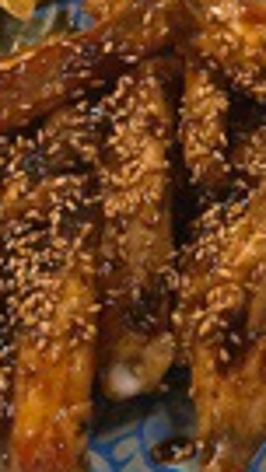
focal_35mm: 160
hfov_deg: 7.0
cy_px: -143
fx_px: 2005
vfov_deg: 13.0
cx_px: 724
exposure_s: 1/30
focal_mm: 3.3
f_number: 2.4
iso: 80
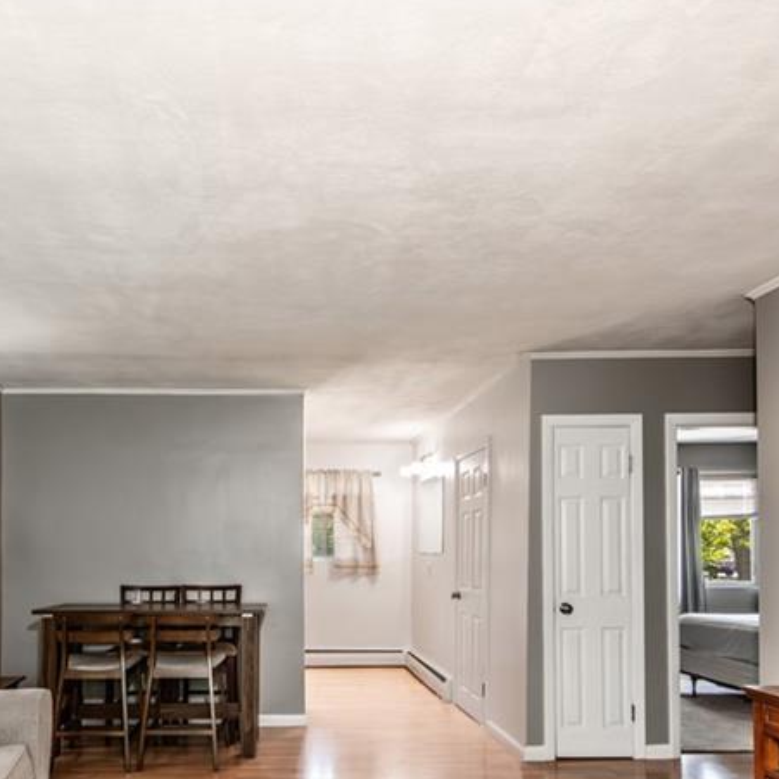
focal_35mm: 27
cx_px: 354
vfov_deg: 57.9
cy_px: 515
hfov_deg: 59.0
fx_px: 687
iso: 800
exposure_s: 1/20
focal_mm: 14
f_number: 10
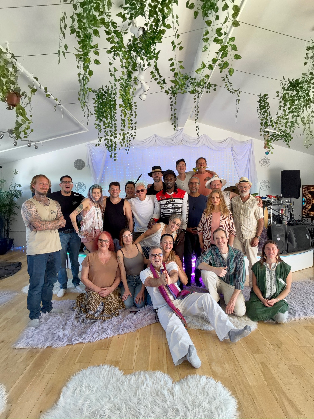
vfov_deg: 84.7
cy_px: 210
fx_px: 230
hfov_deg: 68.7
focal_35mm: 19
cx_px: 157
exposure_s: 1/72
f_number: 1.9
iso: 80
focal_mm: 2.71
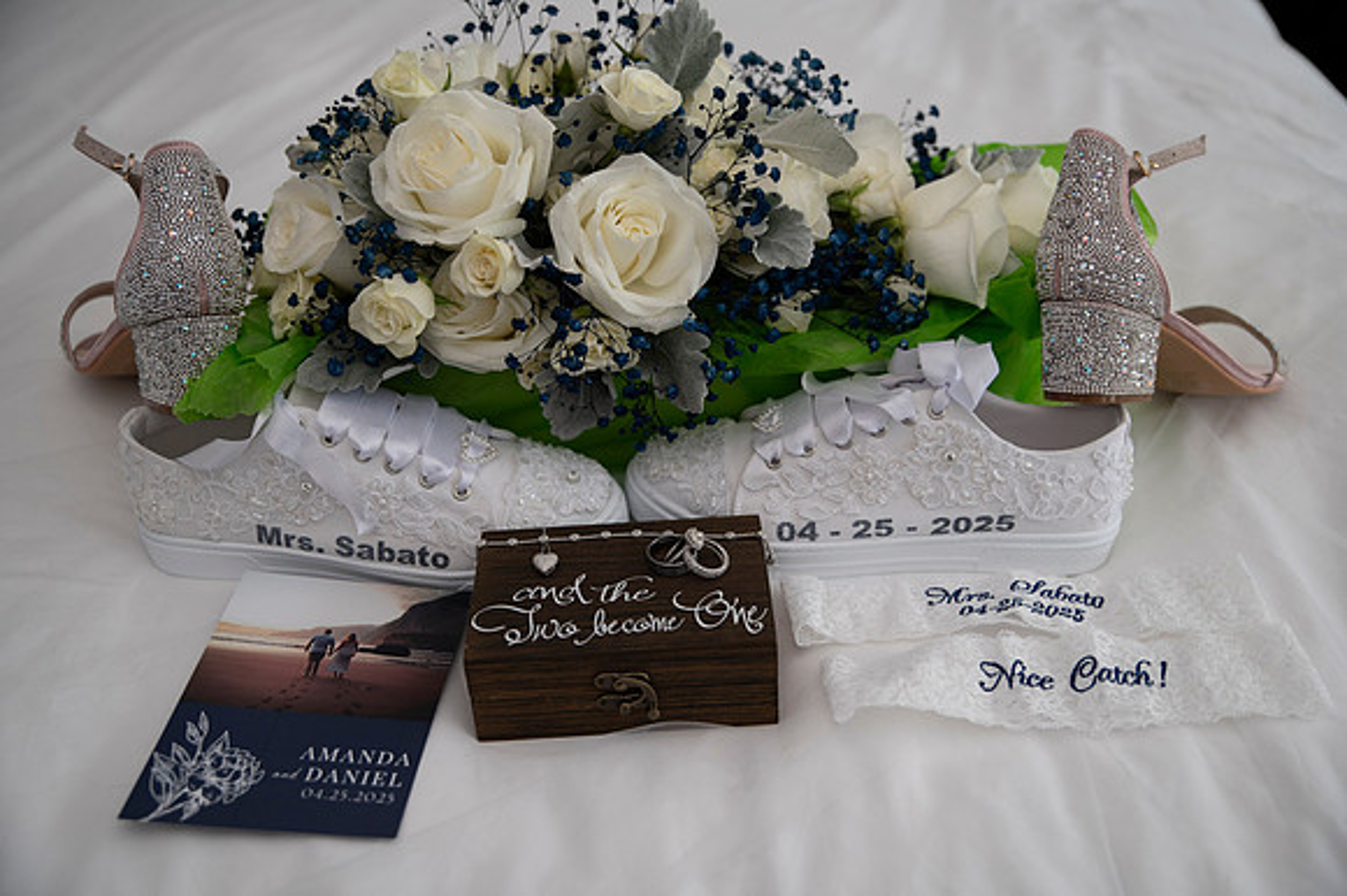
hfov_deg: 50.7
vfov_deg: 35.0
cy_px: 448
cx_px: 674
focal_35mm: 38
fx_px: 1421
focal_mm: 38
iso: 400
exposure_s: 1/640
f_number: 2.8
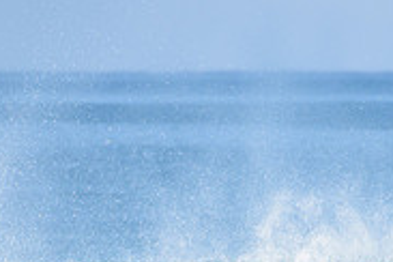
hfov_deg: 1.3
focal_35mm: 1587
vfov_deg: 0.9
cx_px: 249
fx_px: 17323
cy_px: 379
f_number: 5.6
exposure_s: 1/2500
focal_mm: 500
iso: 280
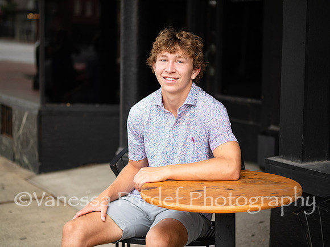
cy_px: 124
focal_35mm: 86
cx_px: 165
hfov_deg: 22.8
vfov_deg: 17.2
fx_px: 820
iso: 320
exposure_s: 1/400
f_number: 1.4
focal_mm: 43
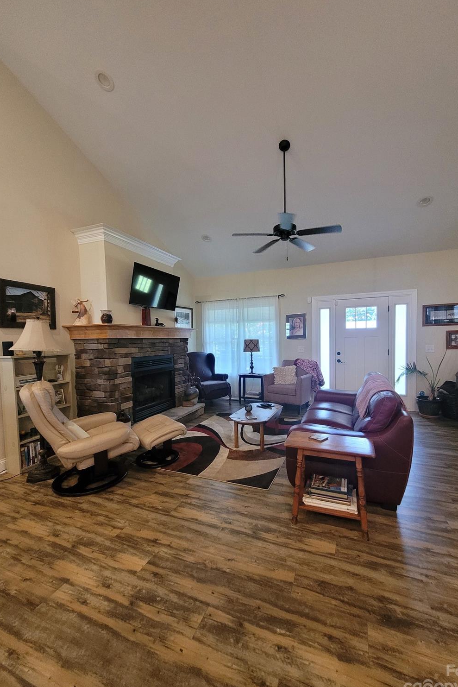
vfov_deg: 104.2
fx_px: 267
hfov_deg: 81.2
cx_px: 240
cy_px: 349
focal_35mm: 14
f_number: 2.2
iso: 400
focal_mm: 1.74
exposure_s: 1/60
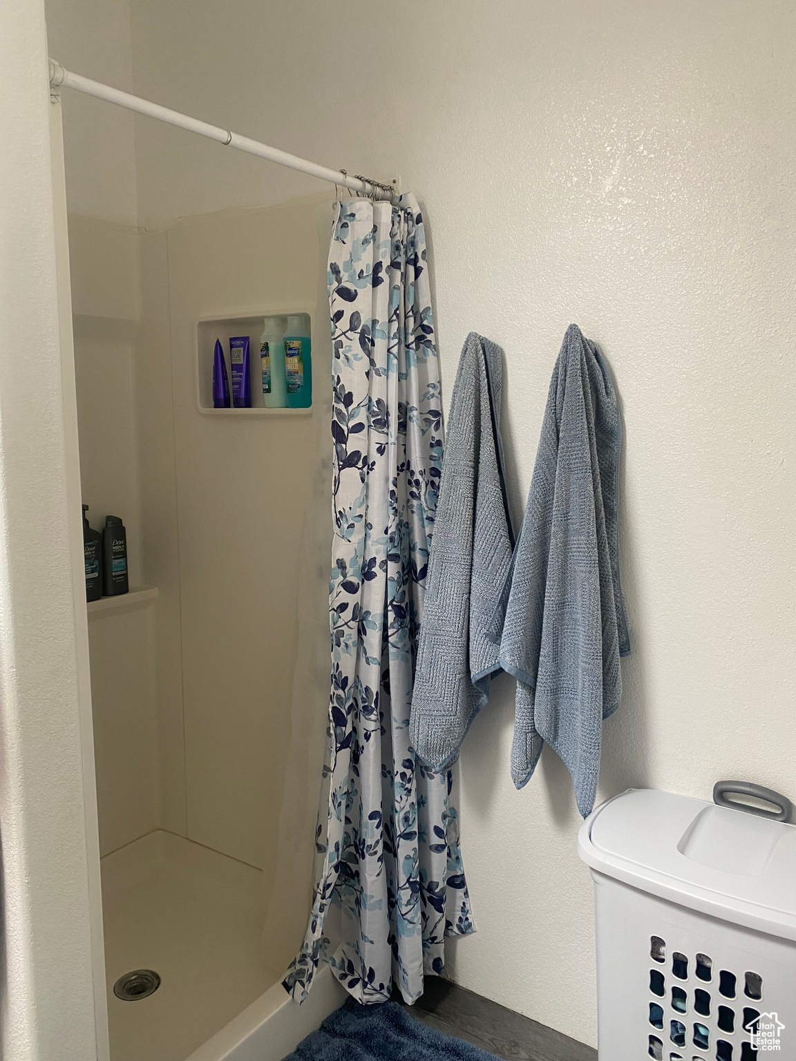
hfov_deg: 53.1
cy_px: 530
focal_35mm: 26
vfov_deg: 67.3
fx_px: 797
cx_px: 398
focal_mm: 4.25
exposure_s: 1/77
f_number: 1.8
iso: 125
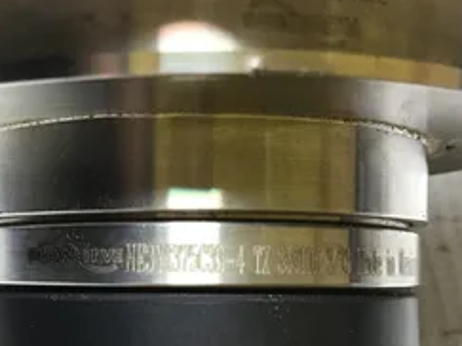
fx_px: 680
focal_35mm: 51
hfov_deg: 37.0
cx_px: 144
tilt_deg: -53.4
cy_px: 241
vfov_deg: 28.3
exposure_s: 1/40
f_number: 2.4
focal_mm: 3.3
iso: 25
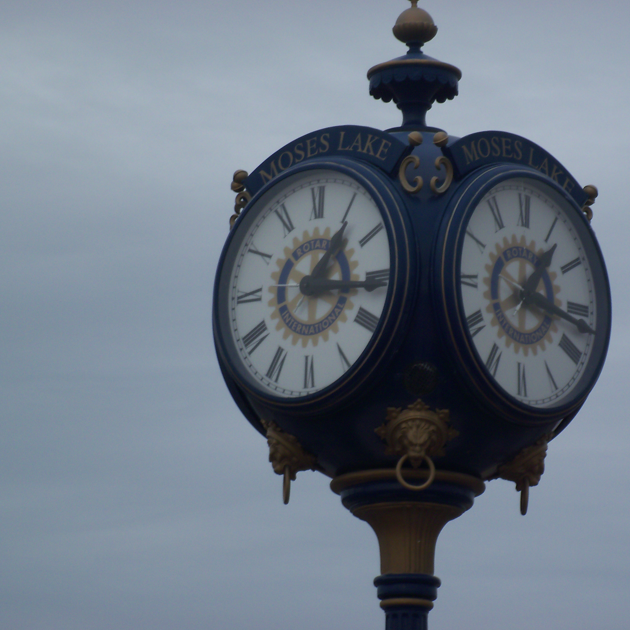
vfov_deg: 9.9
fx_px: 3624
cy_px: 315
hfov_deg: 9.9
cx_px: 347
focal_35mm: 176
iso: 64
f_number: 4.5
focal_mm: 26.6
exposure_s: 1/250
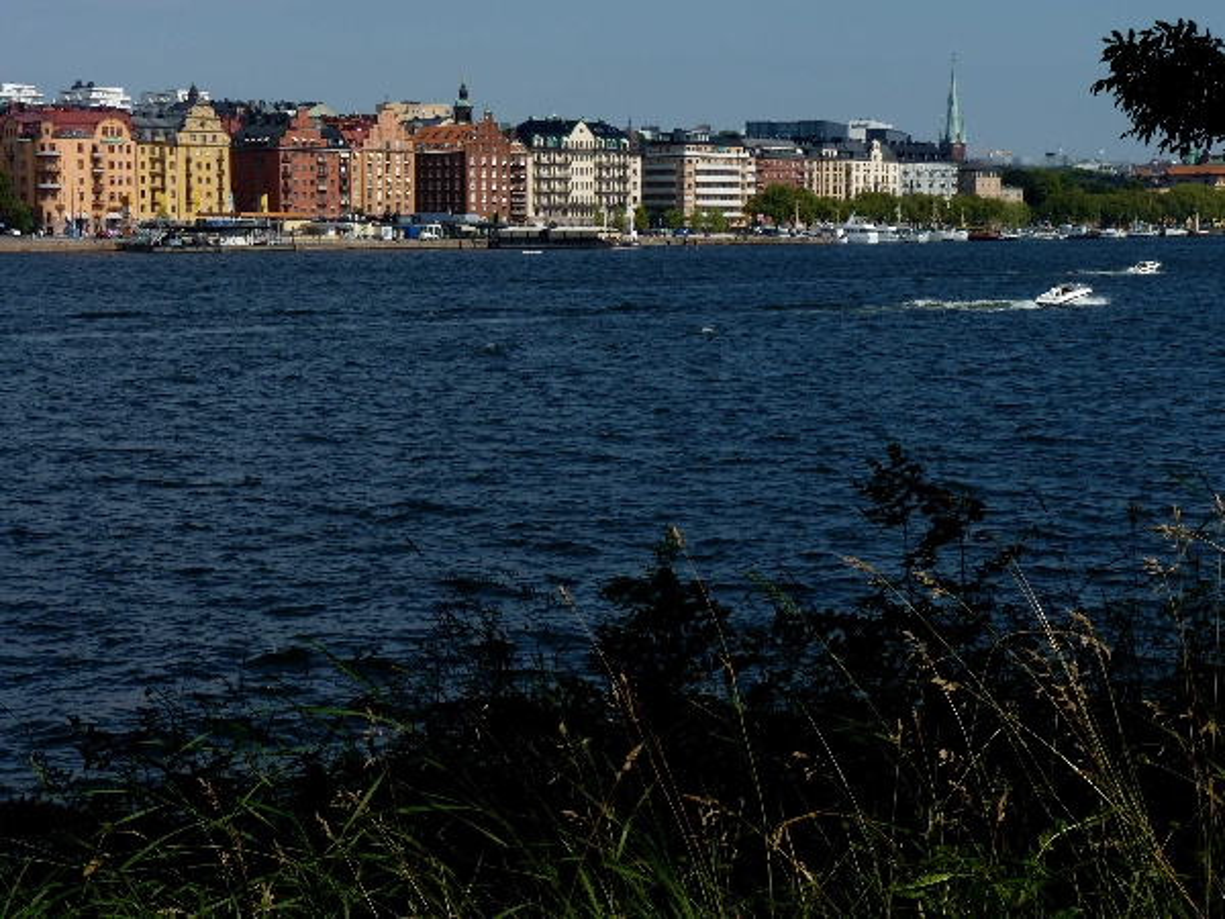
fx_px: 2654
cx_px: 612
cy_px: 460
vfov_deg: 19.6
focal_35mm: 75
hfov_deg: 26.0
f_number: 6.3
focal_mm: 13.3
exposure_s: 1/500
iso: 80
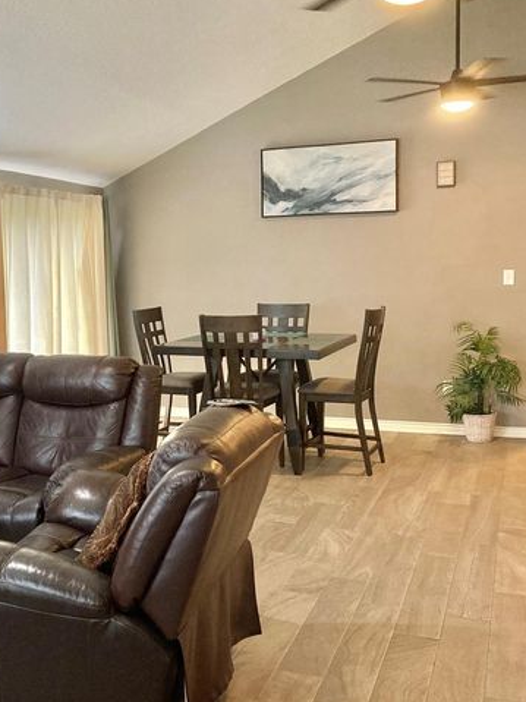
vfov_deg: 47.9
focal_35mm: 39
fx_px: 791
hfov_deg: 36.5
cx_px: 180
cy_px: 338
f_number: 1.8
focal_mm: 3.99
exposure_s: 1/60
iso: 320
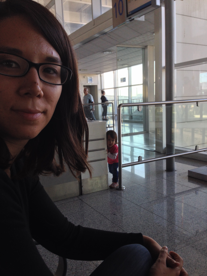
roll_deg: +2.0
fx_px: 263
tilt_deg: -6.5
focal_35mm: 33
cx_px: 104
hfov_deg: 42.9
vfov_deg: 55.4
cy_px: 138
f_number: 2.4
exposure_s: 1/120
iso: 80
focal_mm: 4.12
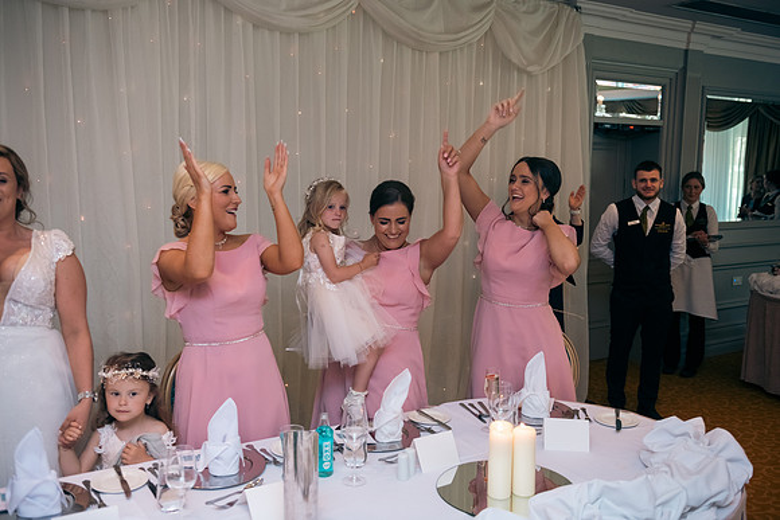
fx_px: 758
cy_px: 260
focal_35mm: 35
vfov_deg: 37.9
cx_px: 390
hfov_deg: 54.4
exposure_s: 1/160
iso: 640
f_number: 3.5
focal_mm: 35
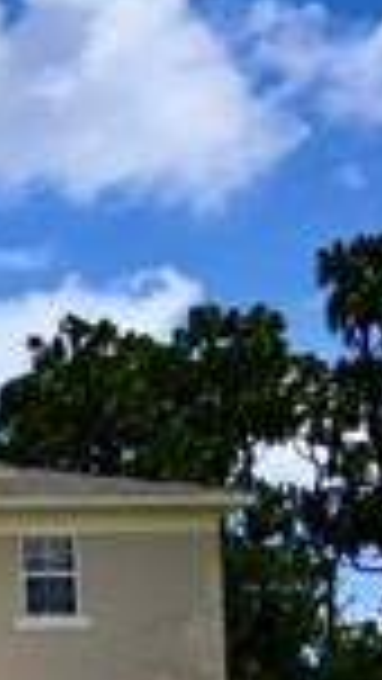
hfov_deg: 9.2
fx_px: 1926
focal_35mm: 107
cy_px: 829
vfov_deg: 18.8
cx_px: -746
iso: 100
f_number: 3.5
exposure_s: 1/2500
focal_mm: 16
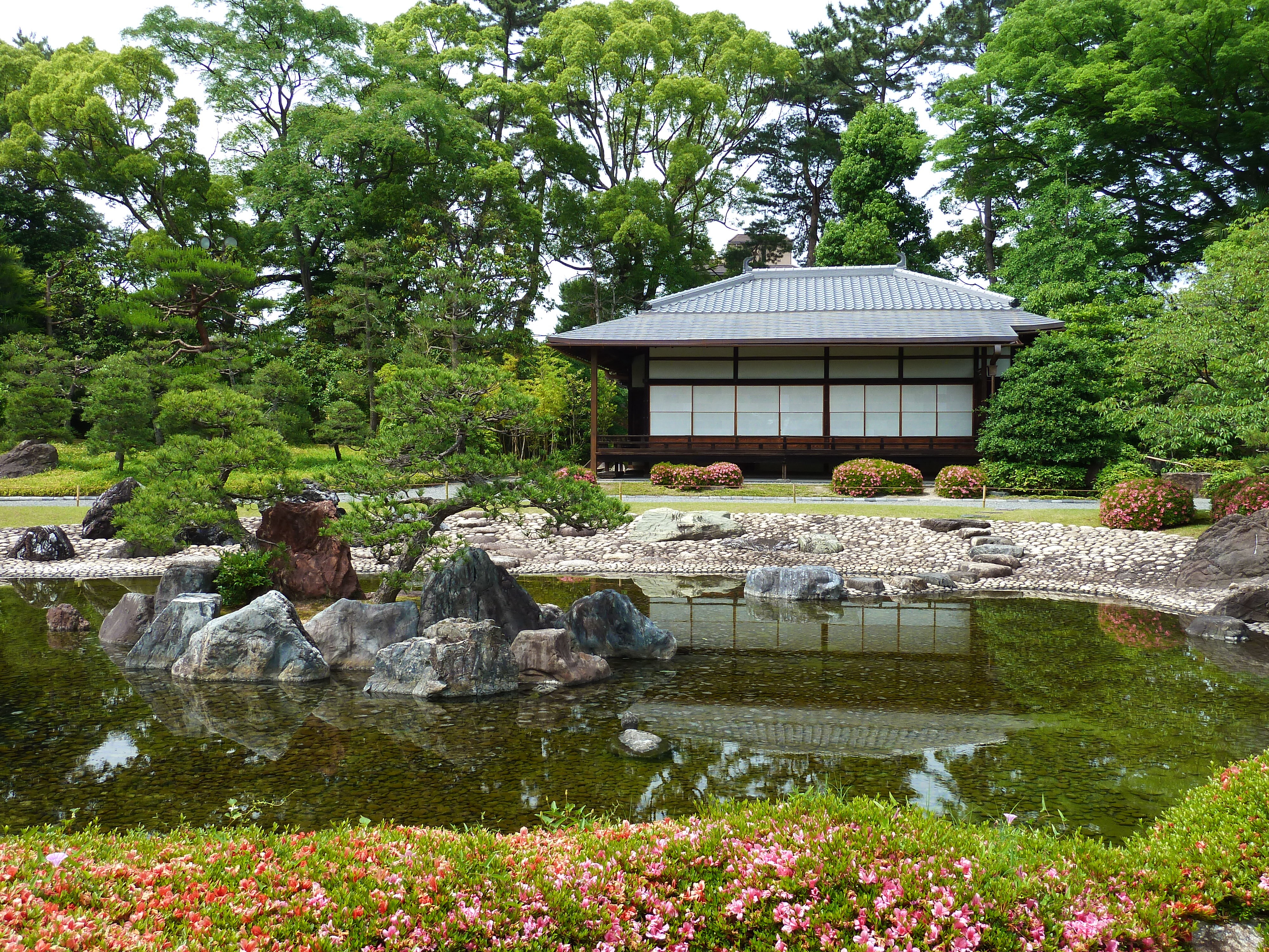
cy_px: 476
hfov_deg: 56.8
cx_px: 634
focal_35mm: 32
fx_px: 1173
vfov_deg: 44.2
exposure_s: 1/250
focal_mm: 5.3
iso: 80
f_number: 4
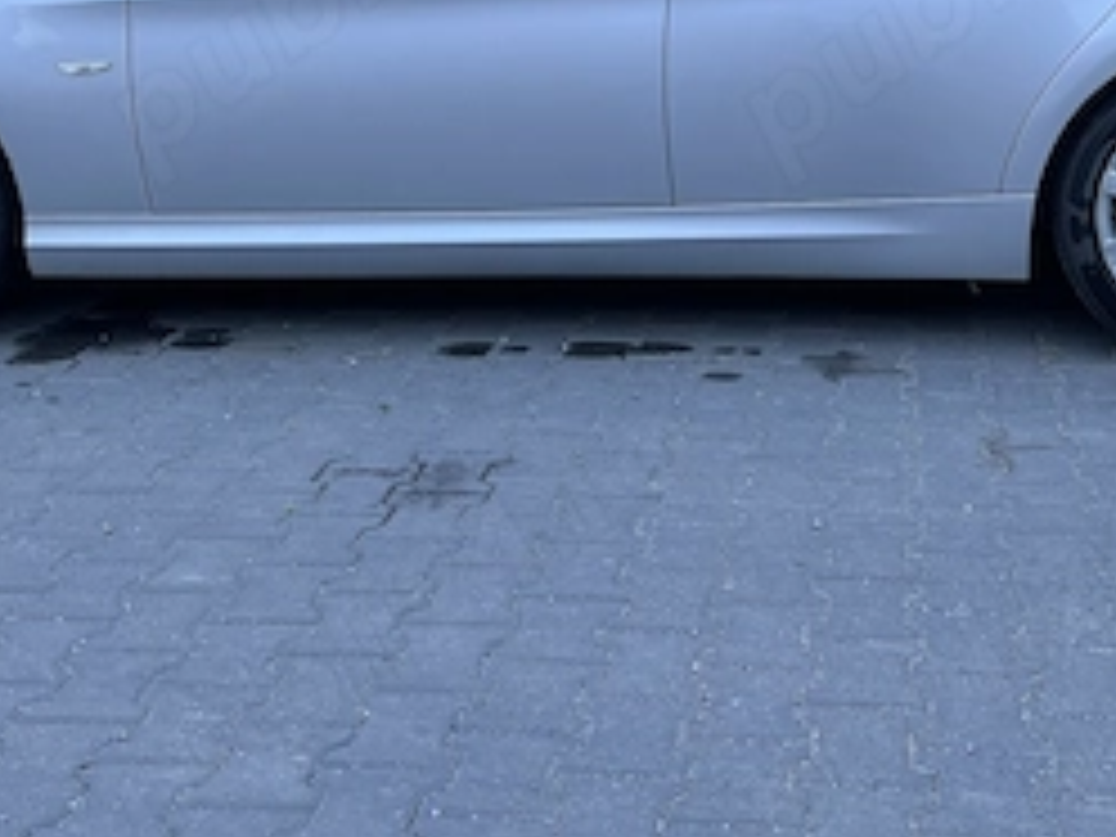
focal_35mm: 63
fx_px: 2031
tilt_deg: -6.2
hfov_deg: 30.6
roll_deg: +0.6
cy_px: -14
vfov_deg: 22.3
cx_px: 716
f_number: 1.5
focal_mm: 5.7
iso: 80
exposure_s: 1/100
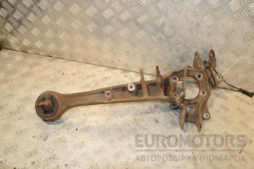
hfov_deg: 59.5
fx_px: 222
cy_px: 84
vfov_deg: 41.7
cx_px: 127
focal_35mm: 32
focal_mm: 21
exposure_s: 1/200
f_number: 8
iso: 800
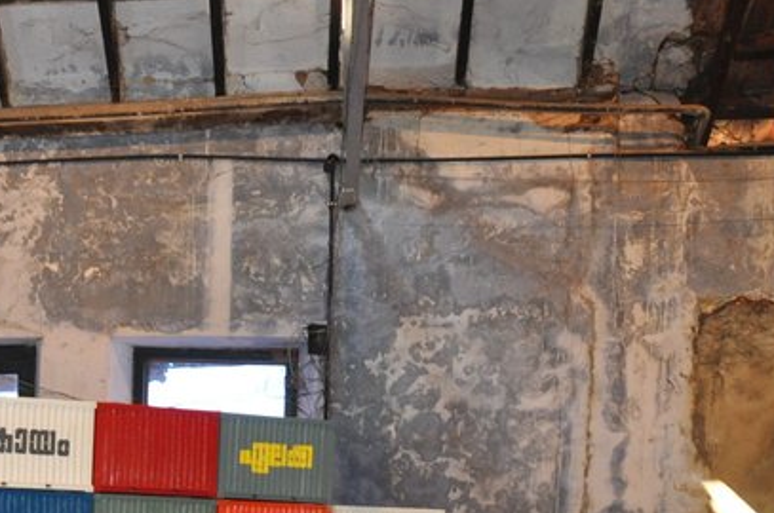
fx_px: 1460
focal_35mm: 68
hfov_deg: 26.5
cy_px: 598
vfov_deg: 19.0
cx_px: -148
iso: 800
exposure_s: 1/60
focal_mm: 18
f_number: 4
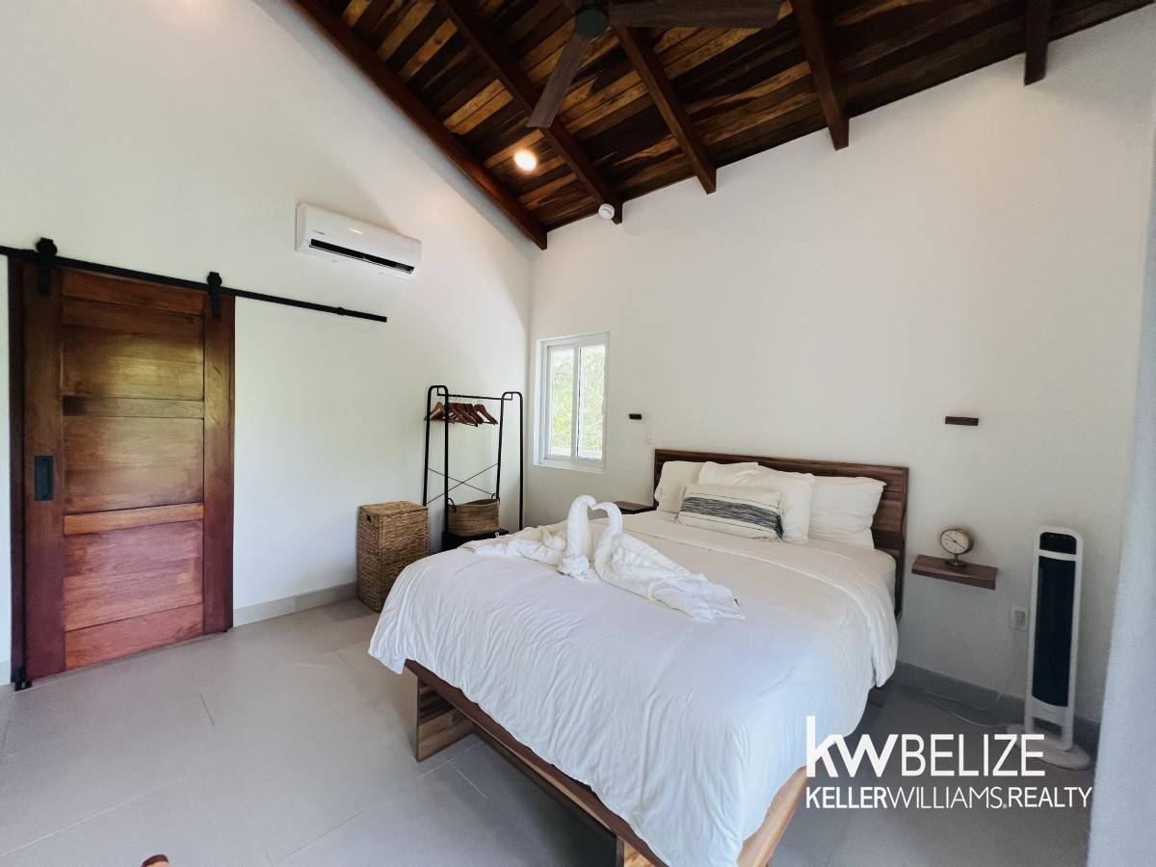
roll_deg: -1.5
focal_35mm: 13
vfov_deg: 89.9
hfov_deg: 106.2
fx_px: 434
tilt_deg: -2.0
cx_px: 578
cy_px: 434
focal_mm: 1.57
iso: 125
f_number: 1.8
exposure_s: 1/120
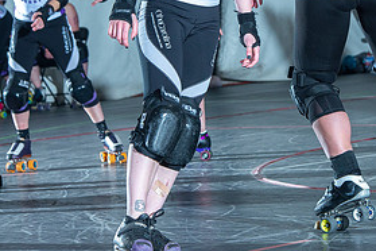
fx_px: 2653
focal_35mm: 254
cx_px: 279
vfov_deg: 5.4
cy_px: 5
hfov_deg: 8.1
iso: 800
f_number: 8
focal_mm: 122
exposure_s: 1/160
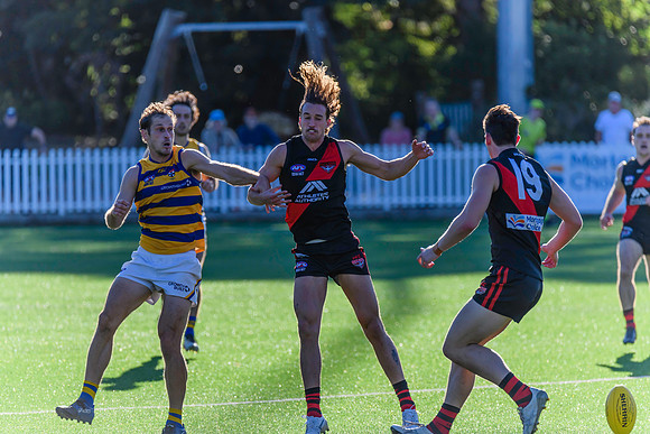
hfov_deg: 4.6
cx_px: 325
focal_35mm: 450
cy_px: 217
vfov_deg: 3.1
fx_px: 8127
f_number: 6
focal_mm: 450
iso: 800
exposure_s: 1/2000
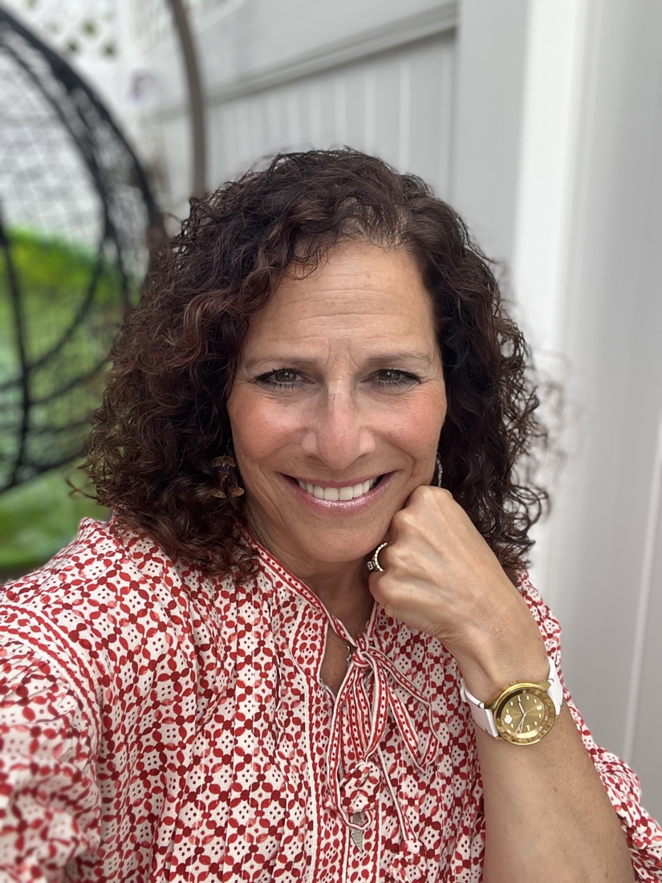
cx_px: 331
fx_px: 765
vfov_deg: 60.0
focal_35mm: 30
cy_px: 442
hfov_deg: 46.8
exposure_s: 1/311
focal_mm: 2.71
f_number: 2.2
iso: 32
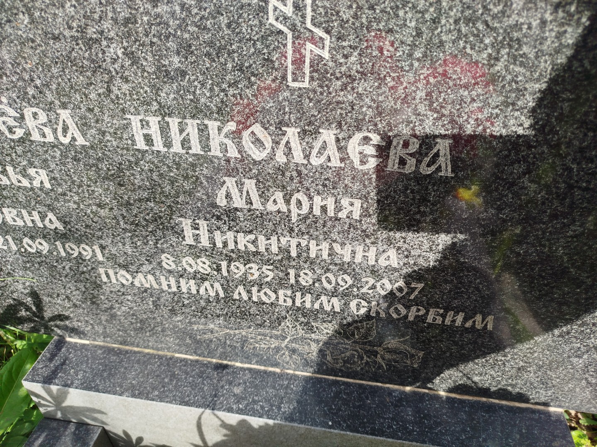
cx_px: 298
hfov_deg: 71.6
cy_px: 224
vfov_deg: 56.8
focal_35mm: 24
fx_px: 414
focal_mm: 5.31
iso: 50
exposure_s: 1/465
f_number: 1.7
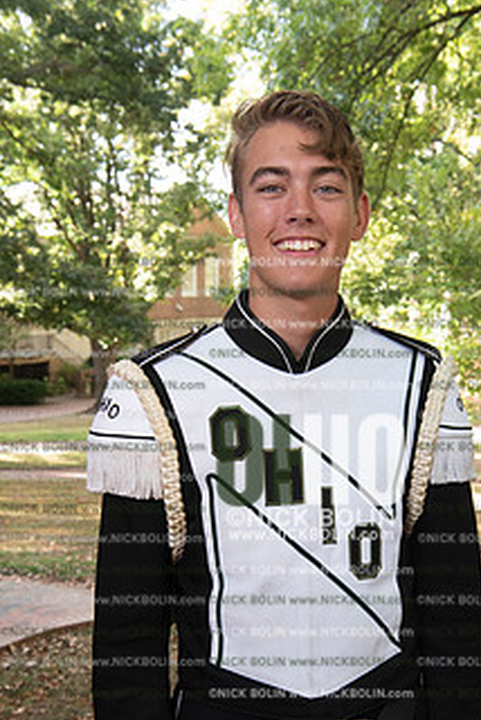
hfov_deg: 23.0
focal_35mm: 59
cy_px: 477
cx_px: 310
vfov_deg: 33.6
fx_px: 1180
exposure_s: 1/100
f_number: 8
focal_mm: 42
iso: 800
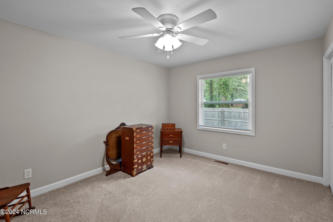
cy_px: 111
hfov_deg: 96.8
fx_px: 148
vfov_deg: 73.7
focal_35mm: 16
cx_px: 166
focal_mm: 16
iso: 400
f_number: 4
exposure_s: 1/15
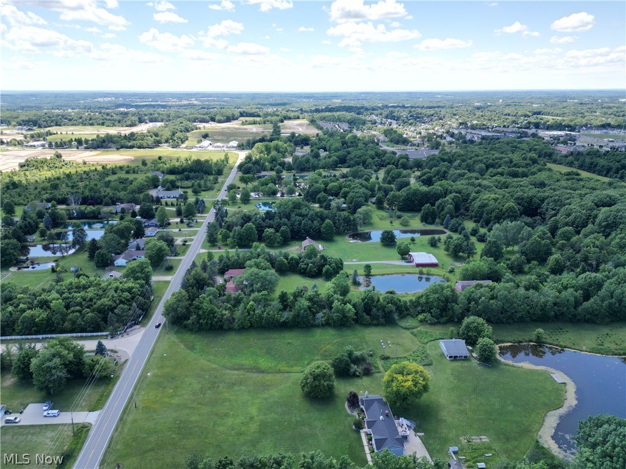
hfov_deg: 71.6
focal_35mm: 24
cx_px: 313
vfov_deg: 56.8
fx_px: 434
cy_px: 234
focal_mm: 6.72
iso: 100
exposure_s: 1/1500
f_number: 1.7
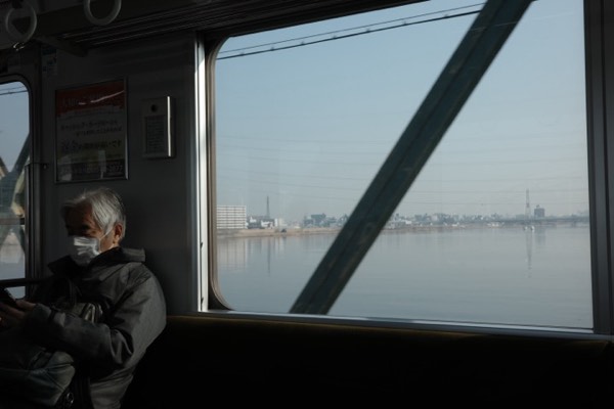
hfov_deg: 48.5
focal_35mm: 40
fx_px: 682
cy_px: 204
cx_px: 307
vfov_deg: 33.4
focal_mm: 26
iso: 100
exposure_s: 1/400
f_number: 5
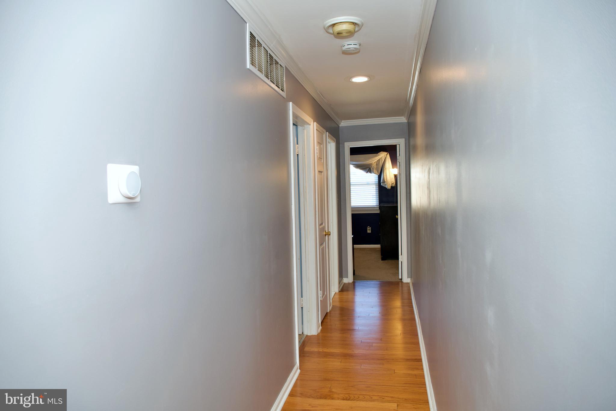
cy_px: 206
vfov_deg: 53.1
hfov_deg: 73.7
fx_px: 411
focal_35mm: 24
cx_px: 308
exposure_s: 1/25
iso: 500
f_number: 8
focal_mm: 24
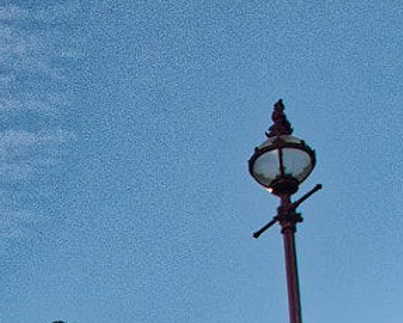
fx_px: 2244
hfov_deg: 9.6
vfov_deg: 7.9
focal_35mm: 188
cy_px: 606
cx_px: -381
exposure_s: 1/80
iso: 200
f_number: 9
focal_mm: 24
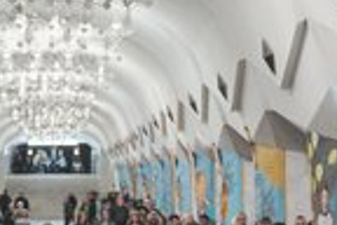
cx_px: 30
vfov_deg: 9.6
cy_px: 248
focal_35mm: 142
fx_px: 1329
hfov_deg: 14.3
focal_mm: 51
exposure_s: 1/400
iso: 3200
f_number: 3.2
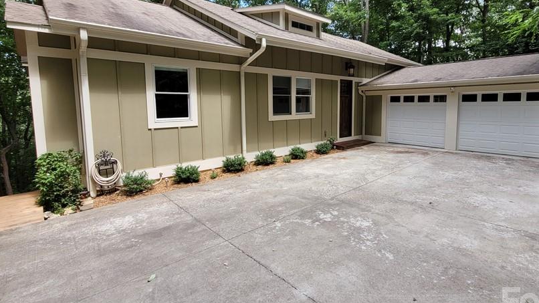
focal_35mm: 18
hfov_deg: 92.4
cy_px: 127
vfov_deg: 60.7
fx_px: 257
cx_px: 294
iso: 40
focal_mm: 1.74
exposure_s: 1/230
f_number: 2.2
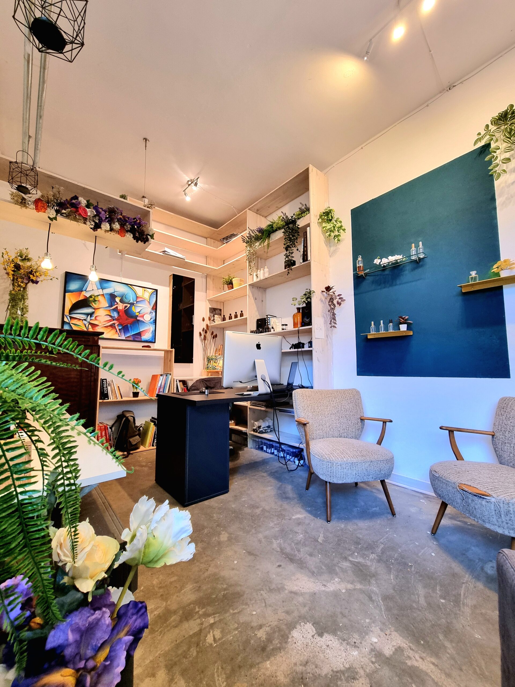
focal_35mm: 13
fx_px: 258
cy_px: 344
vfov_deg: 106.2
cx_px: 258
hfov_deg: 89.9
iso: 200
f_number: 2.2
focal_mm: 2.2
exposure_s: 1/50
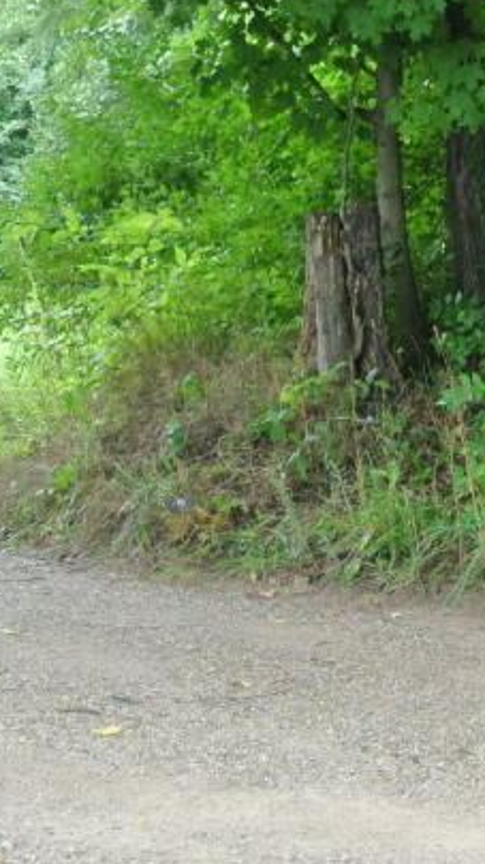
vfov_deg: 17.0
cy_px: 113
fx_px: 2860
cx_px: 629
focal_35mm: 125
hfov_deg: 9.5
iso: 200
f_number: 4.2
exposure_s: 1/60
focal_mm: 15.7
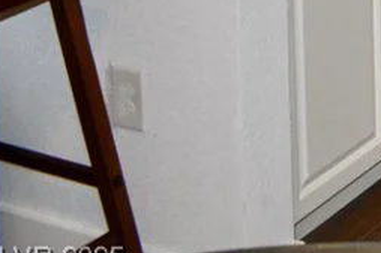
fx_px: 1153
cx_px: 758
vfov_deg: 11.5
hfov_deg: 15.2
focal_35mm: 109
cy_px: -225
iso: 800
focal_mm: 18
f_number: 5
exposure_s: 1/100
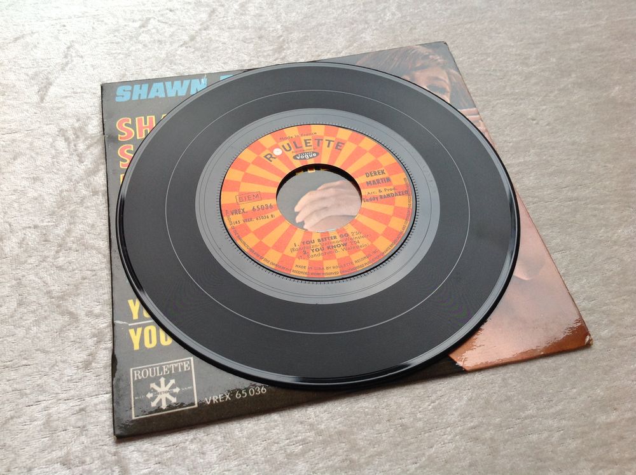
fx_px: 642
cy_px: 238
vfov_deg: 40.6
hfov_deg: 52.7
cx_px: 318
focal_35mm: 35
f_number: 2.4
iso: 64
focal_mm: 4.28
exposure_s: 1/40
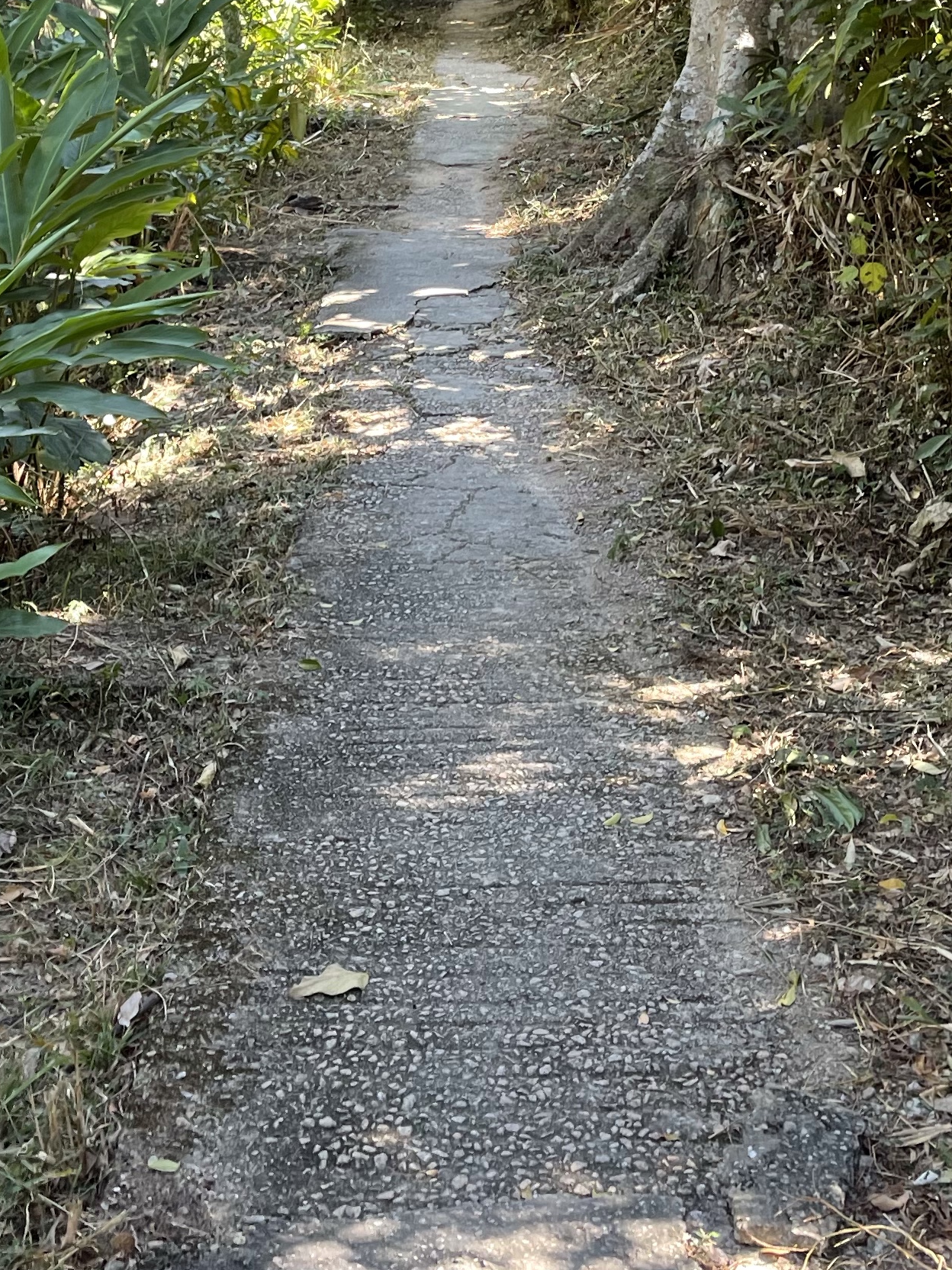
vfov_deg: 29.8
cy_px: 211
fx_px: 2310
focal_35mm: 63
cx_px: 504
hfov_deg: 23.3
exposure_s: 1/121
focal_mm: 5.1
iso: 50
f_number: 1.6
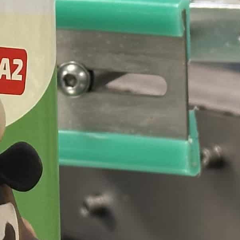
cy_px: 6
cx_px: -140
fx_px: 2228
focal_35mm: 284
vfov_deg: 6.2
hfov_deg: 6.1
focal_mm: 6.86
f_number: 1.78
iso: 125
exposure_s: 1/100
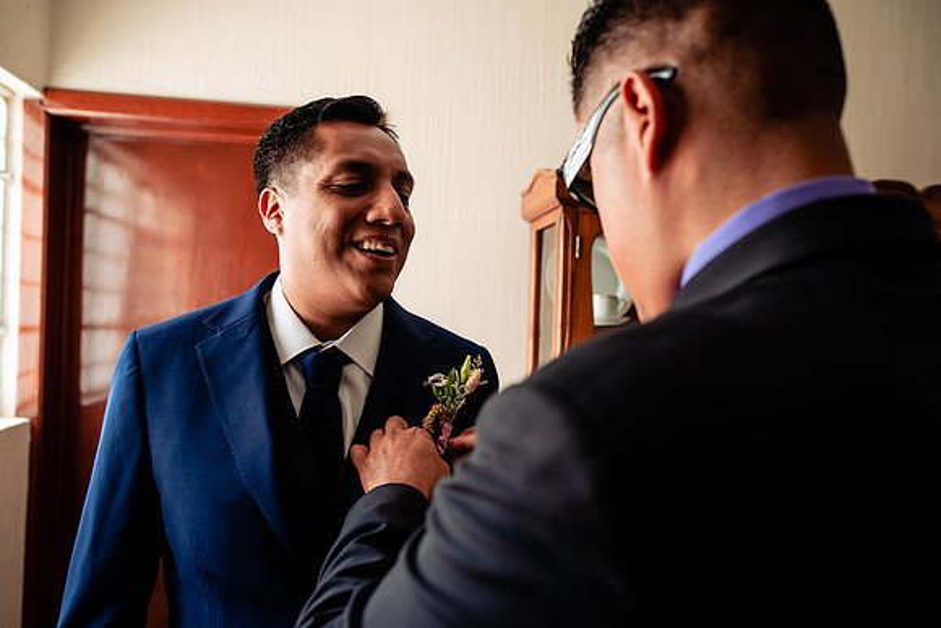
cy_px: 314
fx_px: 706
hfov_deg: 67.4
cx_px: 470
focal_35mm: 27
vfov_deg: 48.0
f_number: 3.5
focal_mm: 27
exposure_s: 1/100
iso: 400
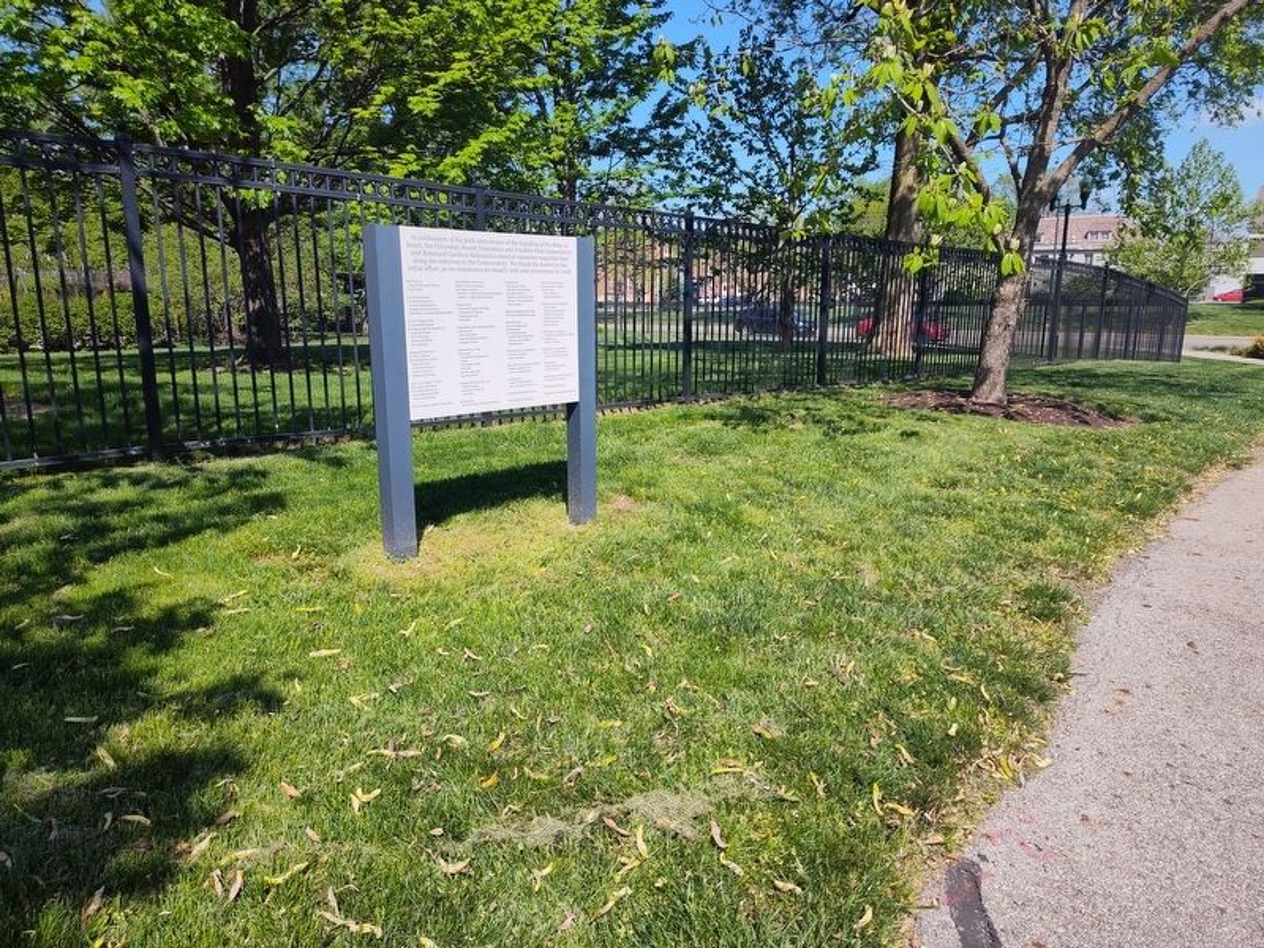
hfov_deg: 73.9
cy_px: 474
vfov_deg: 58.9
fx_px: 840
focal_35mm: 23
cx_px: 632
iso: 100
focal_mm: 5.56
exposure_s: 1/1486
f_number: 1.8
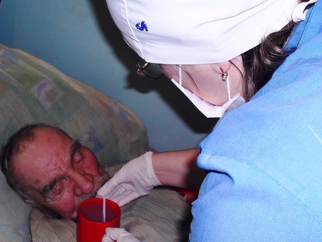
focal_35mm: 47
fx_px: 437
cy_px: 154
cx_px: 143
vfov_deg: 30.7
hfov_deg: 40.4
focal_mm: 6.3
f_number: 3.2
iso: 200
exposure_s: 1/45
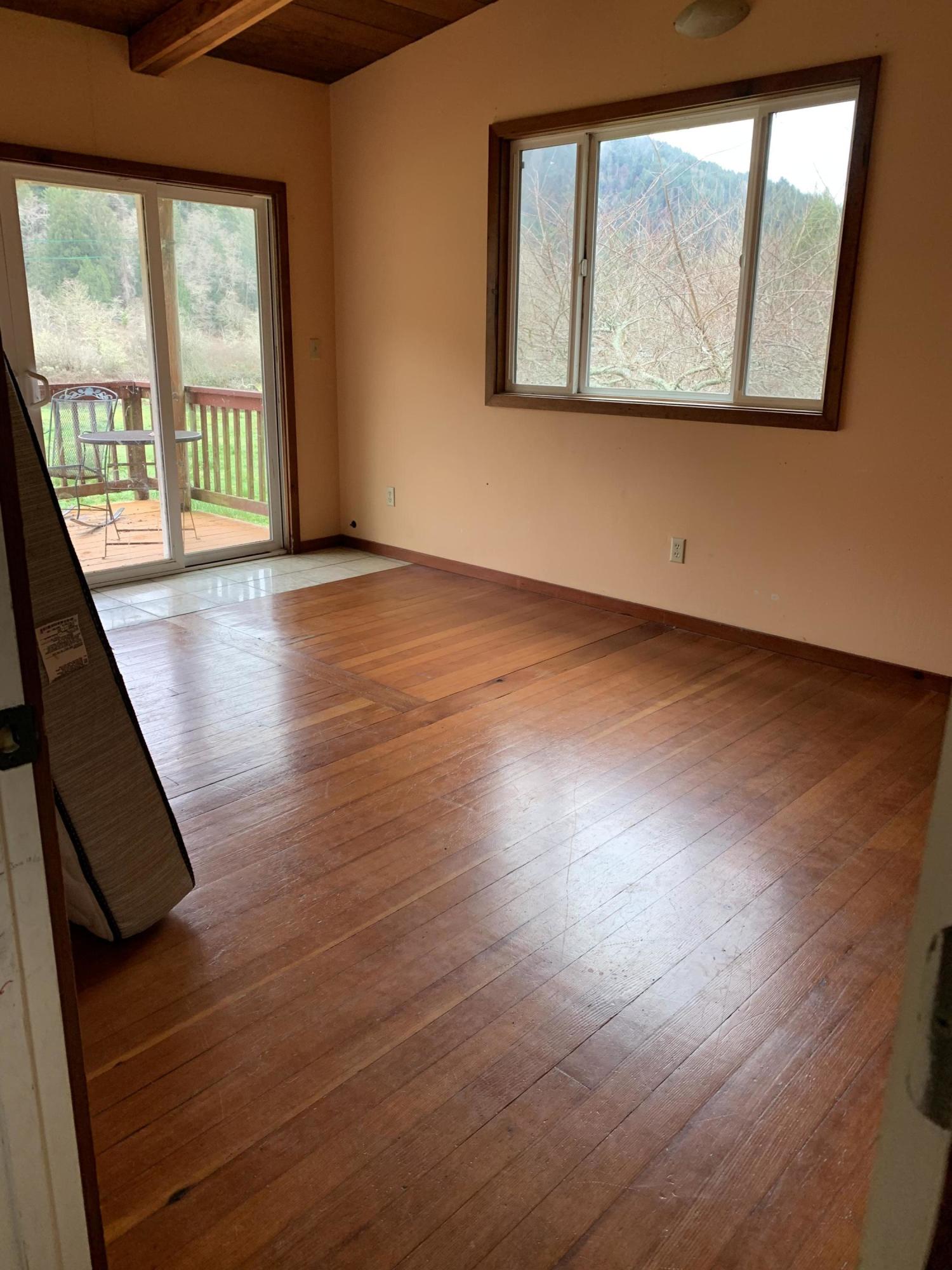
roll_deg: -0.7
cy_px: 635
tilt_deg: -16.1
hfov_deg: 53.1
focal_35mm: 26
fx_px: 953
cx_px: 476
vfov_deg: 67.3
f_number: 1.8
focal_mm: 4.25
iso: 100
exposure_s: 1/100
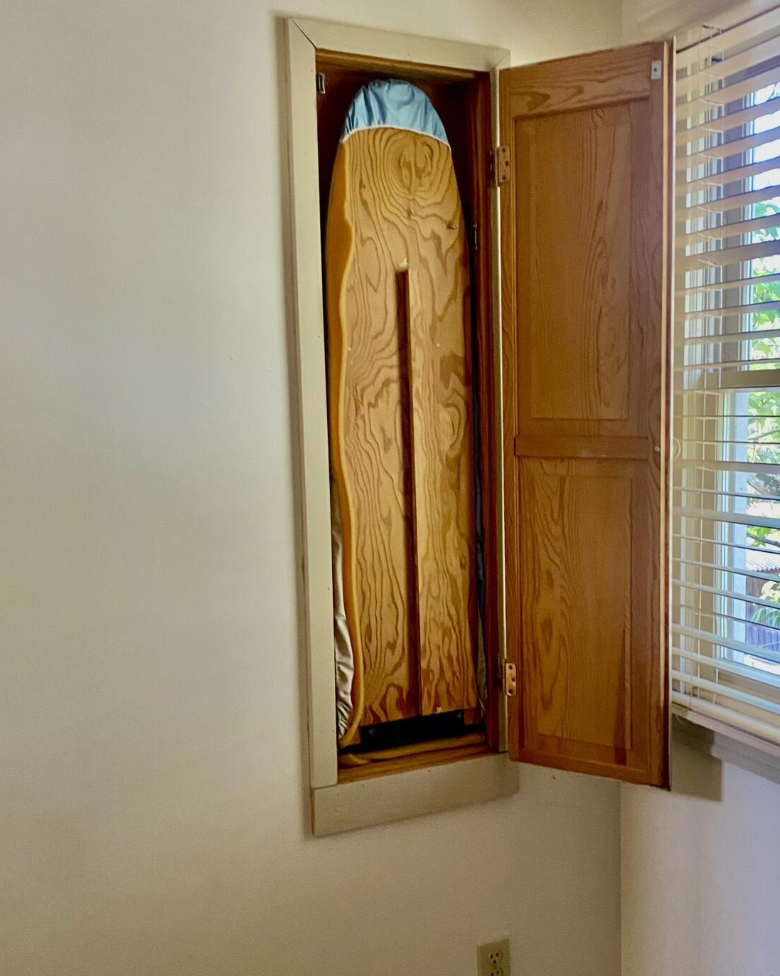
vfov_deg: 49.1
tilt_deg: -6.9
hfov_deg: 39.7
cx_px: 508
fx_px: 1068
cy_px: 524
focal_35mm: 37
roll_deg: +2.2
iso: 125
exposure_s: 1/60
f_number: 1.8
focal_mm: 4.25
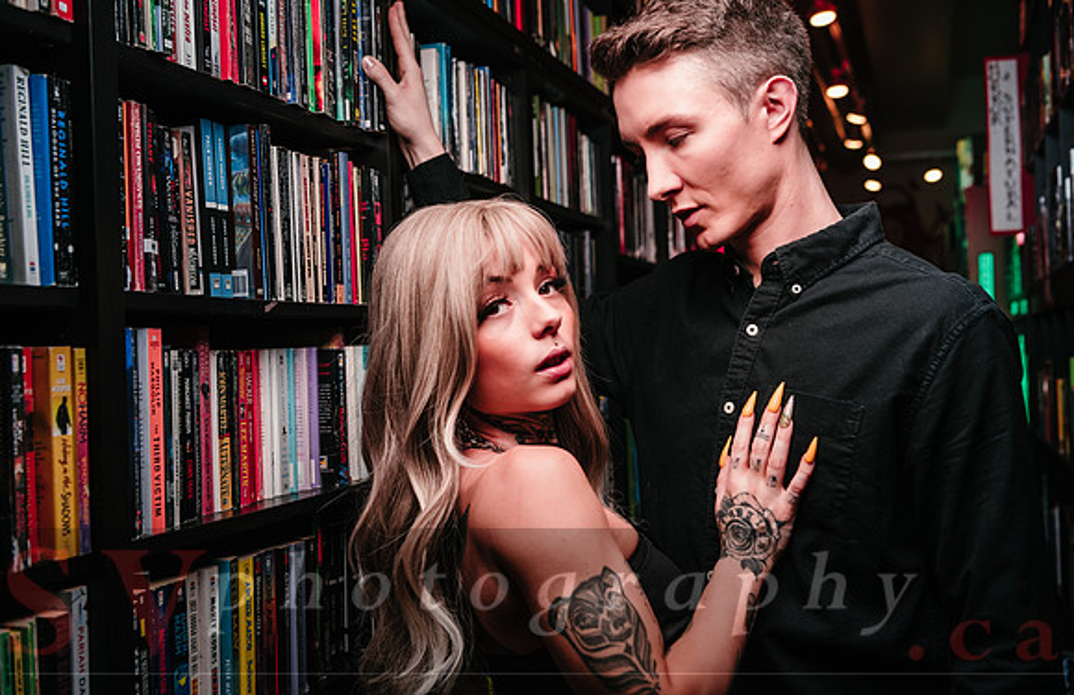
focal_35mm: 40
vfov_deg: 32.5
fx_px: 1193
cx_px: 537
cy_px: 337
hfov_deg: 48.5
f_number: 4.5
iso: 64
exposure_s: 1/80
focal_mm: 40
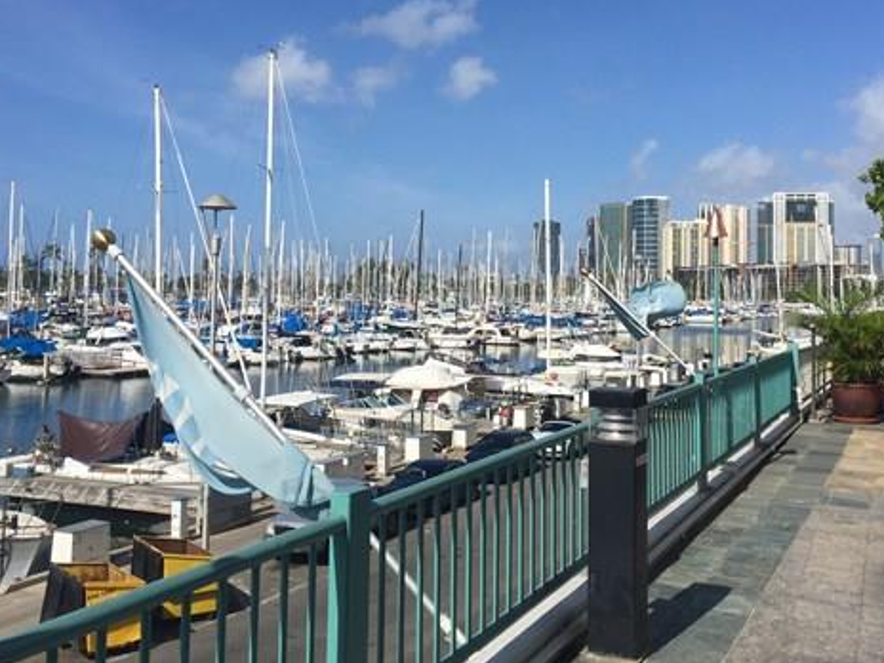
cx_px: 469
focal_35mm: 40
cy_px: 240
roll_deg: -0.7
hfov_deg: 46.8
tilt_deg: +2.3
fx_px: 1021
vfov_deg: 35.7
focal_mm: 4.15
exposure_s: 1/3968
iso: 32
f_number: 2.2
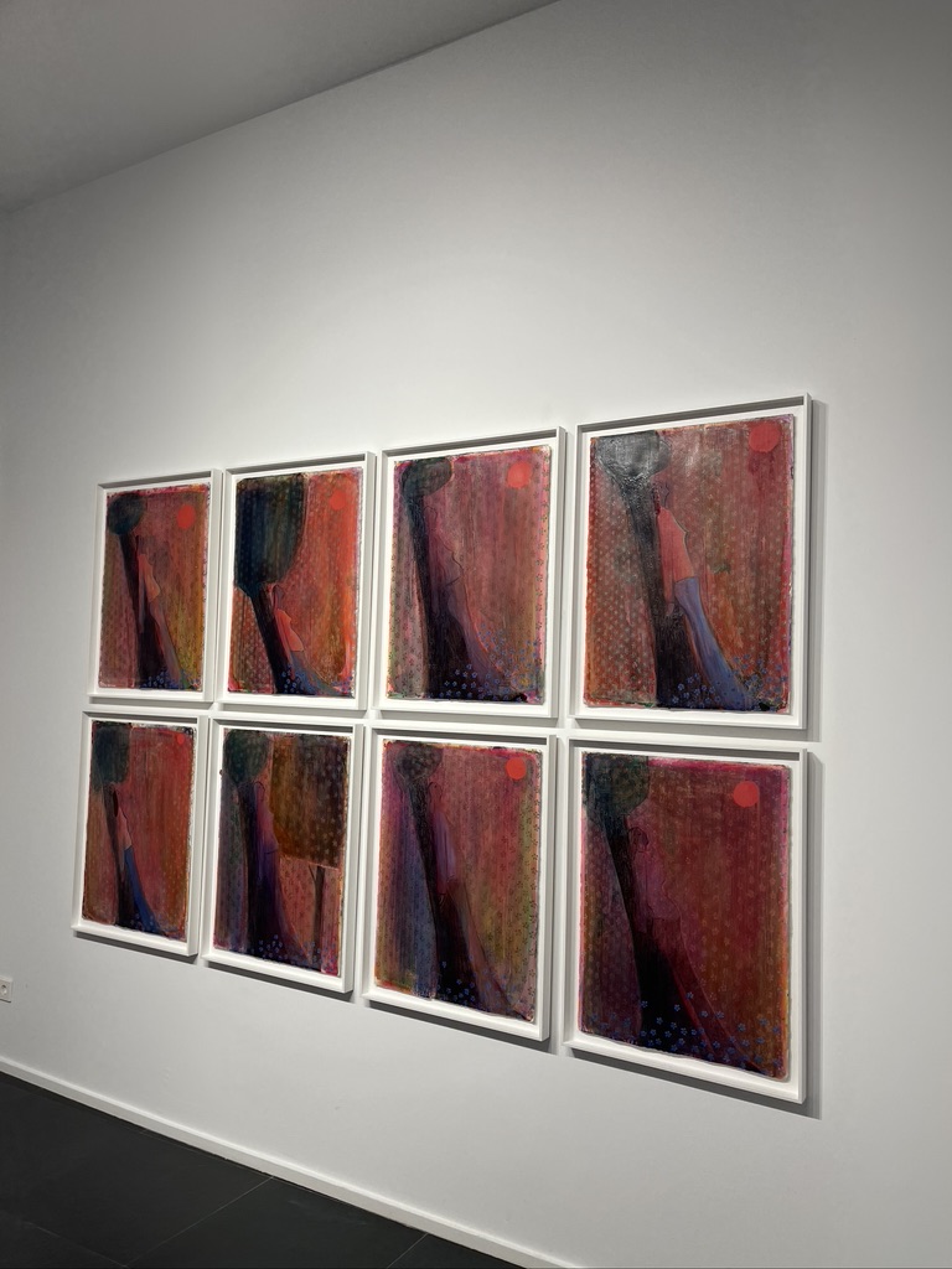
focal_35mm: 26
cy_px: 634
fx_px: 953
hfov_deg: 53.1
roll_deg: -2.2
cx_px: 476
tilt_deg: +3.0
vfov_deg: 67.3
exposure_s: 1/100
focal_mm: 5.1
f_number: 1.6
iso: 32
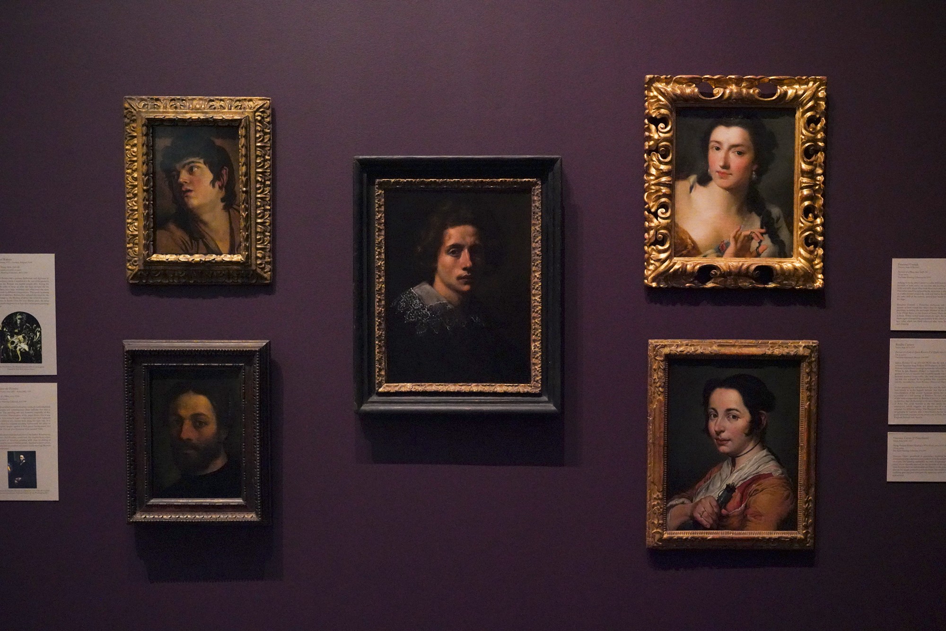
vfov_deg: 37.9
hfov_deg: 54.4
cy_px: 316
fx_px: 920
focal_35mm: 35
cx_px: 473
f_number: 5.6
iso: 12800
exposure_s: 1/100
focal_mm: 35
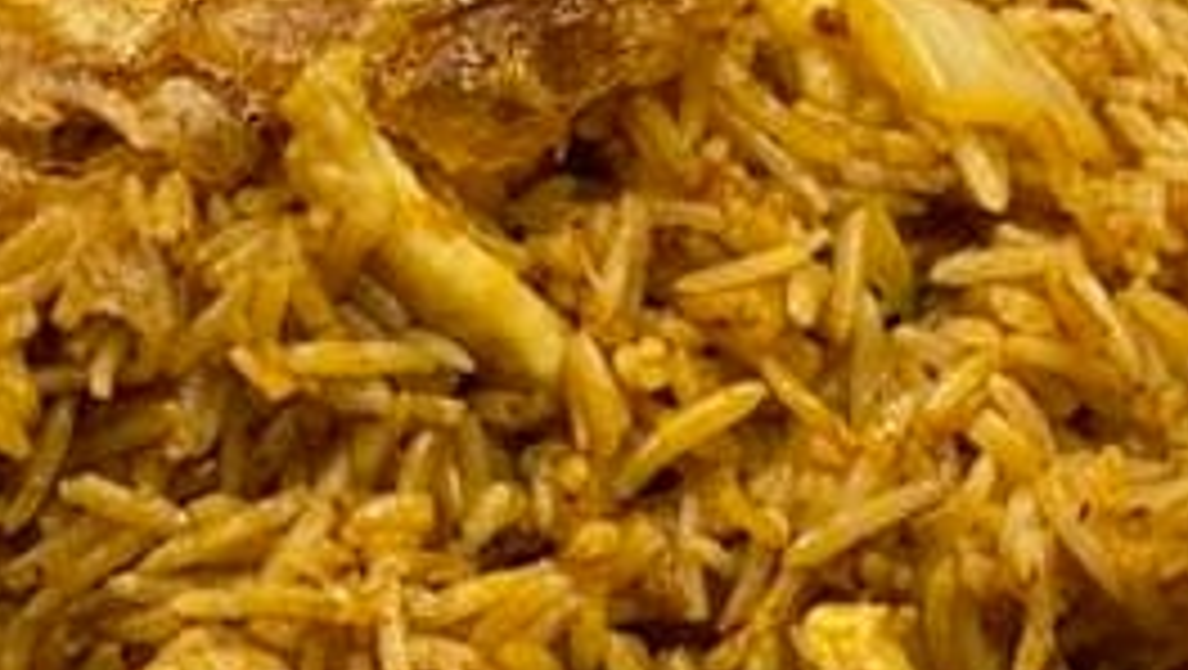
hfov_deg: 15.7
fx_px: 4319
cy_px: 587
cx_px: 540
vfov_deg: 8.8
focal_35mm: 137
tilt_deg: -58.2
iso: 250
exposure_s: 1/40
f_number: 2
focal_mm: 6
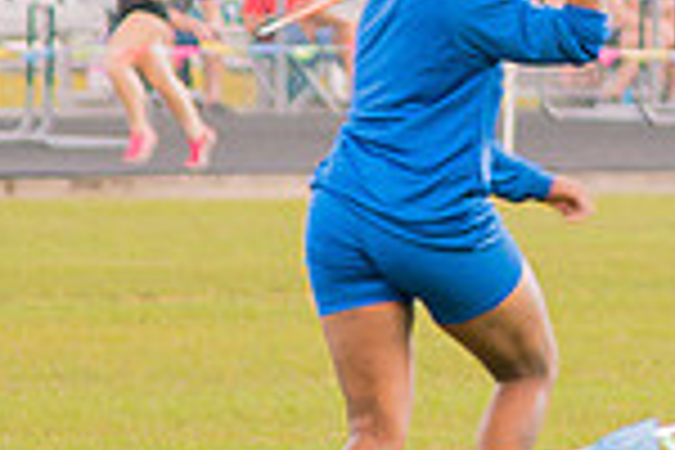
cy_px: -126
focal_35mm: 982
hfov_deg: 2.1
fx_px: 18411
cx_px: 678
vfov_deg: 1.4
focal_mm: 120
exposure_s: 1/200
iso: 200
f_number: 4
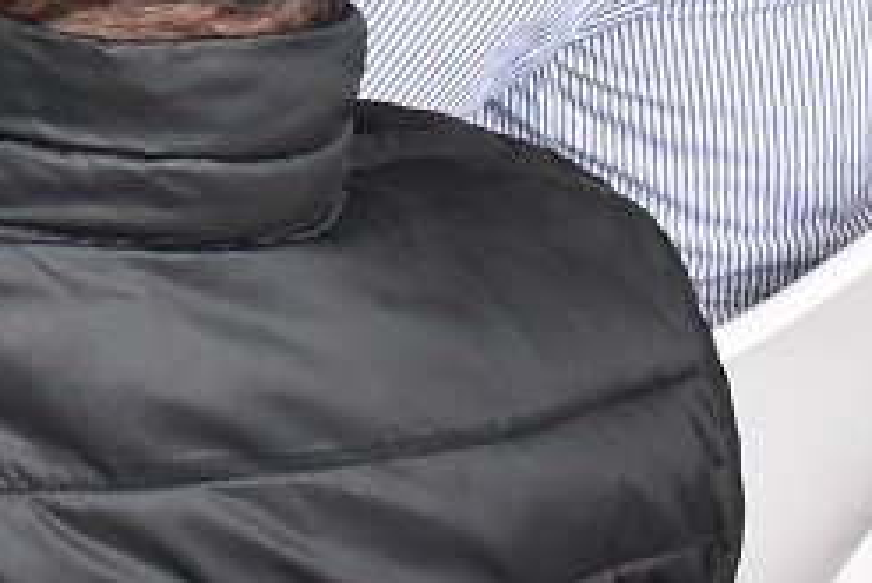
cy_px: -587
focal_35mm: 164
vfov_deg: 8.0
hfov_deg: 10.5
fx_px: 3975
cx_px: -1331
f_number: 8
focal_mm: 18
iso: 3200
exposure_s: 1/125
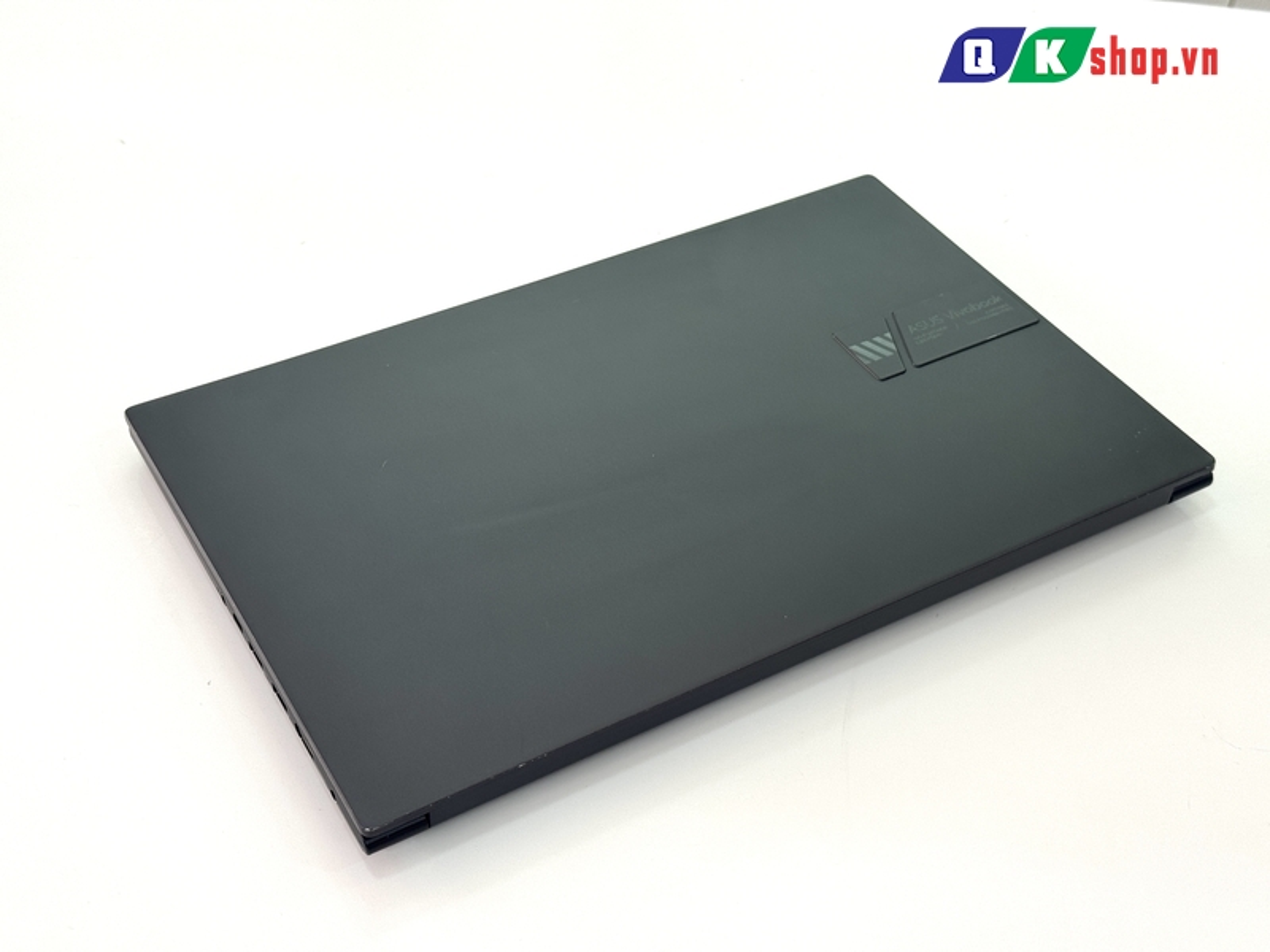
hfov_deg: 39.7
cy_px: 476
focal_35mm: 48
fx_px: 1761
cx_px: 635
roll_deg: -1.9
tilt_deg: -44.3
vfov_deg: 30.3
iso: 50
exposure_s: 1/136
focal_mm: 6.76
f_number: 1.78
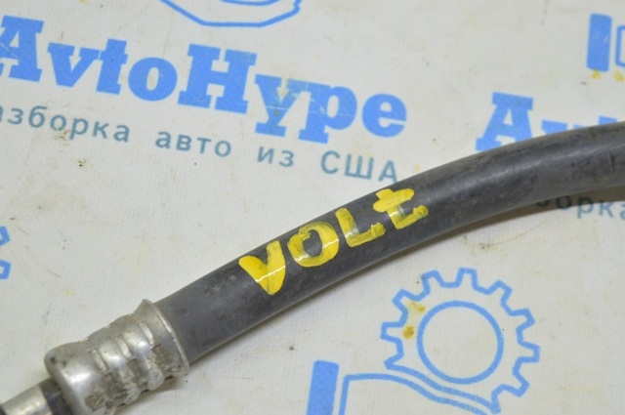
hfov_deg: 24.6
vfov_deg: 16.5
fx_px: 1430
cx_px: 312
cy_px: 208
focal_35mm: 82
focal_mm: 55
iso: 400
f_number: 5.6
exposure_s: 1/20
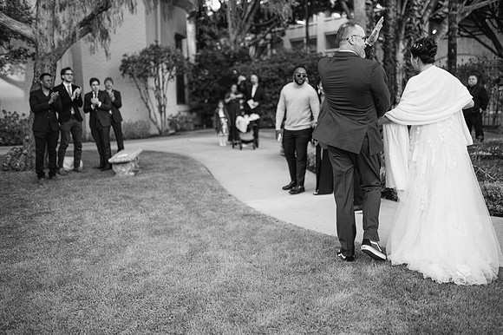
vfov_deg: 37.2
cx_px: 249
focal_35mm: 36
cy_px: 167
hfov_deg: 53.6
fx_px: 498
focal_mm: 35
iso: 1000
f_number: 1.4
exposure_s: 1/2000
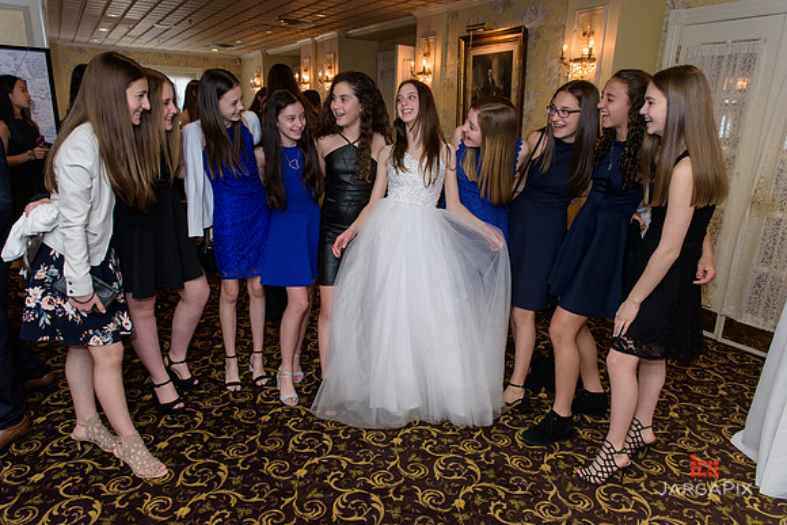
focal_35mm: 24
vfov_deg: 53.2
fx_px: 525
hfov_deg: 73.7
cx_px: 394
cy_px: 262
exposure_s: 1/125
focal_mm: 24
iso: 1250
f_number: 4
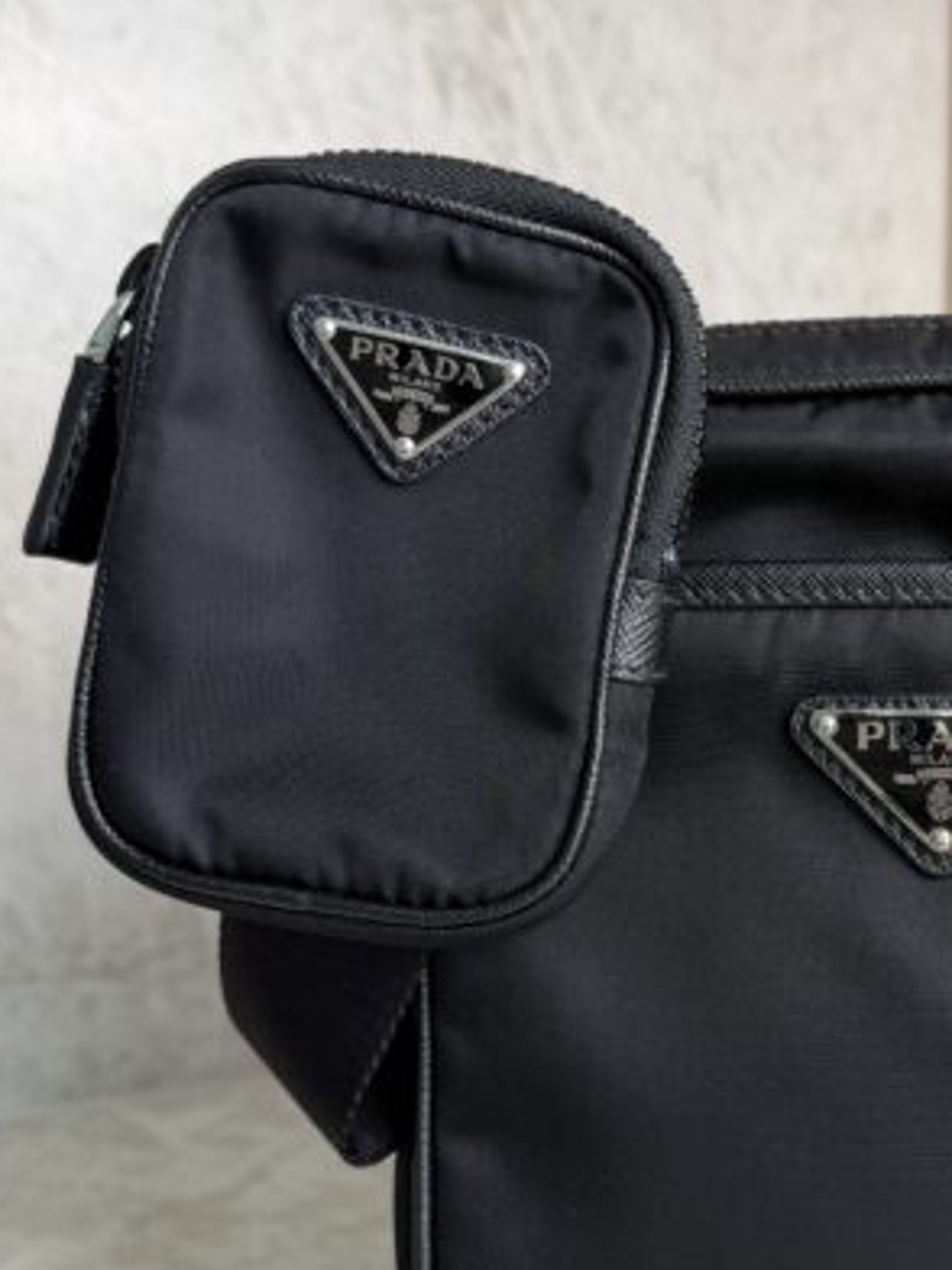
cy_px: 833
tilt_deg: -11.2
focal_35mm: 49
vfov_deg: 38.5
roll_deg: -0.4
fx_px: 1797
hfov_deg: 28.7
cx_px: 822
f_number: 1.78
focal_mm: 6.76
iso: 125
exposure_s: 1/120
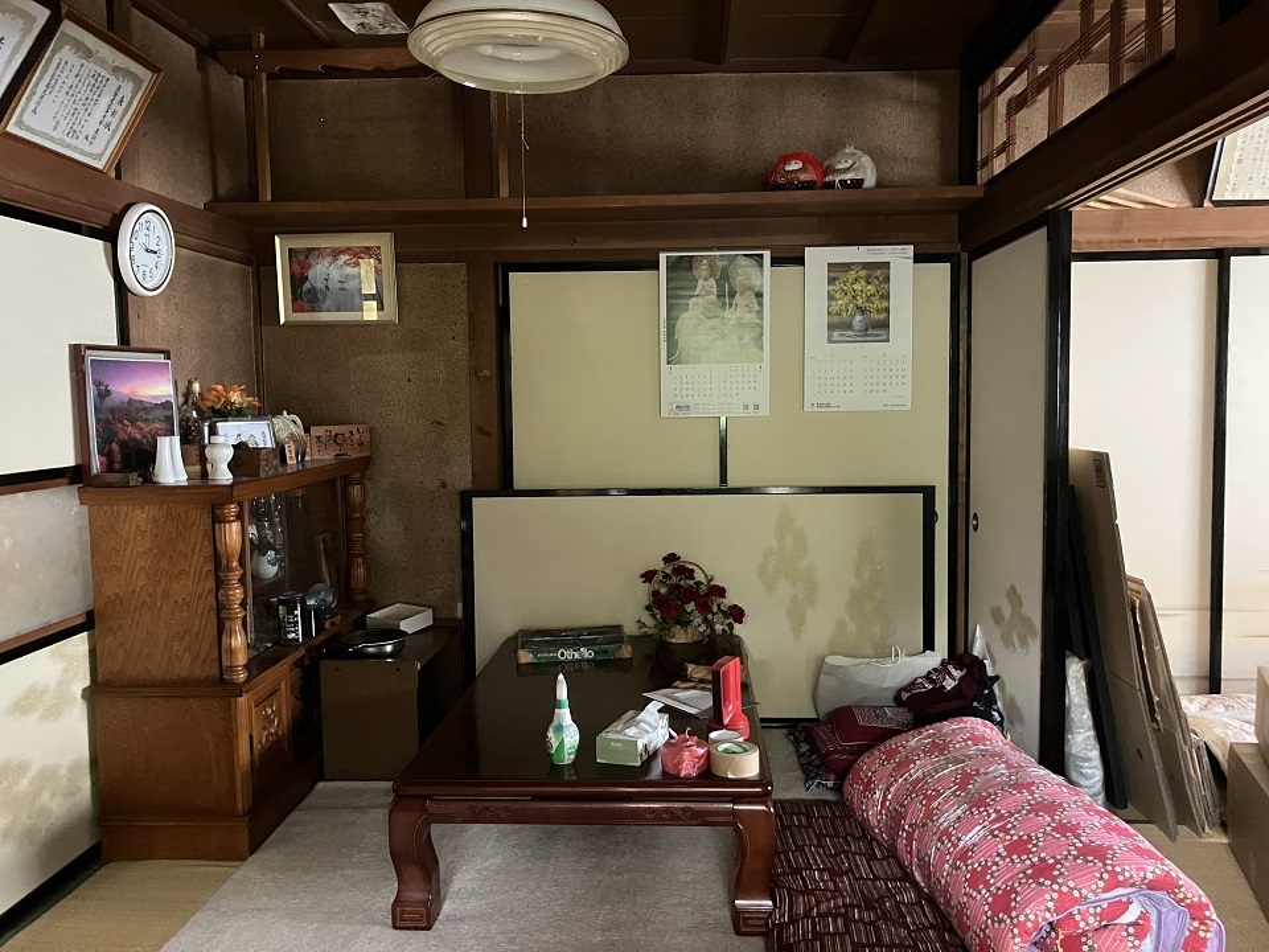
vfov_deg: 49.7
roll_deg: +0.6
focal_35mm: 28
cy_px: 476
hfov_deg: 63.4
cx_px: 634
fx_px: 1026
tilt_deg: -4.1
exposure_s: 1/25
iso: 640
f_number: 1.8
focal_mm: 3.99
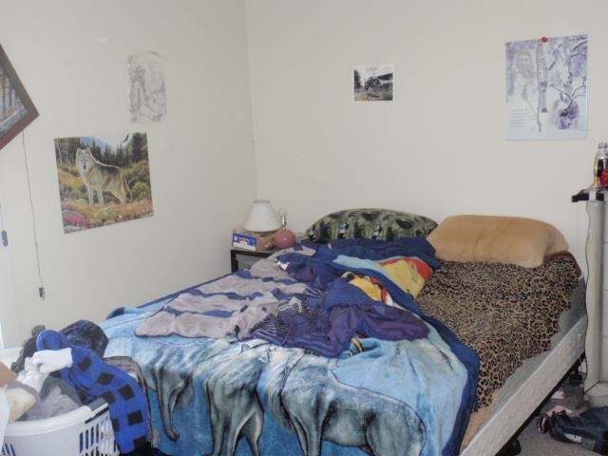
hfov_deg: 46.8
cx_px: 304
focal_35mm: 40
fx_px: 703
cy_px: 228
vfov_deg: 36.0
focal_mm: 7.25
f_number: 3.9
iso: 200
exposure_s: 1/40
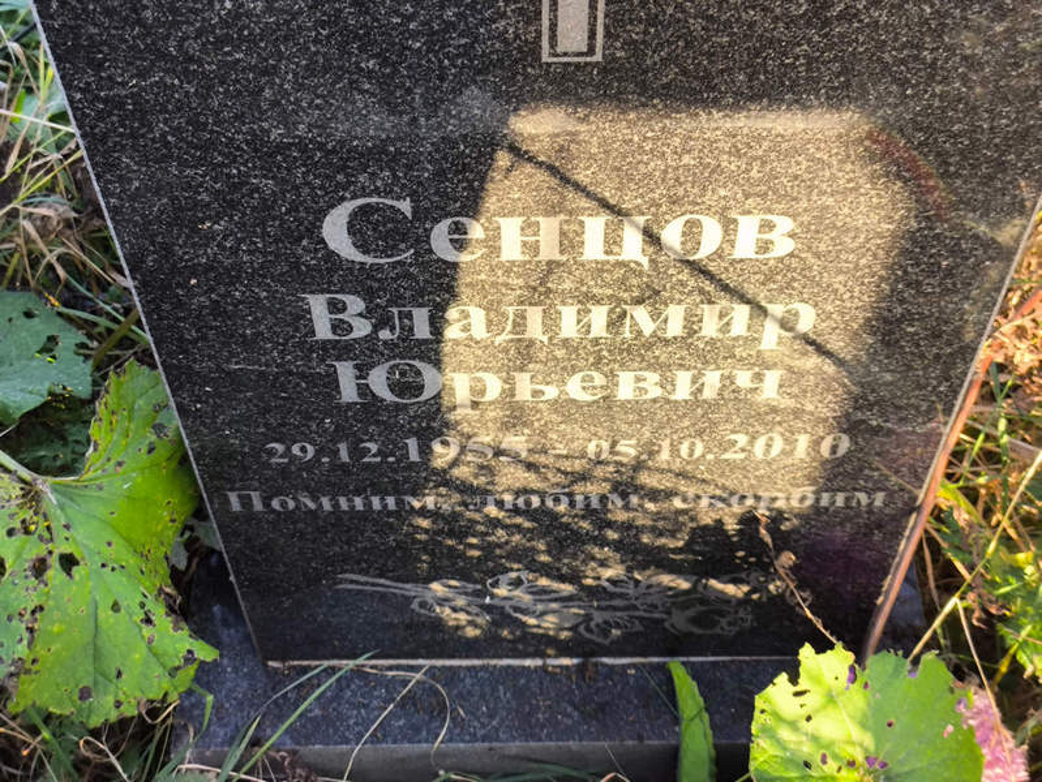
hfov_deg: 38.2
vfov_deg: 29.1
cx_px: 521
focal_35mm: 50
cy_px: 391
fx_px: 1506
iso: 64
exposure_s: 1/100
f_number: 1.7
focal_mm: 4.71
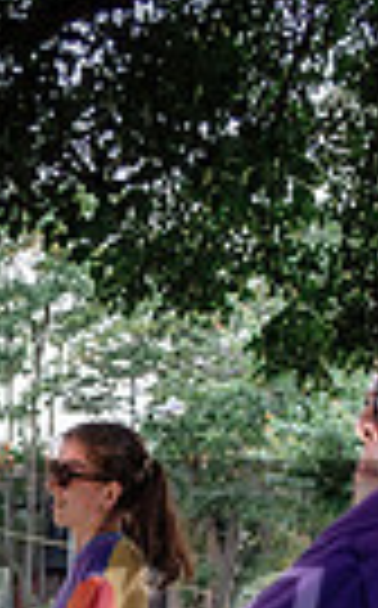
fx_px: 1736
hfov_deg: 12.1
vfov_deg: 19.2
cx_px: -86
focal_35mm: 105
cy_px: 633
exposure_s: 1/250
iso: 400
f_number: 2.8
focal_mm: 16
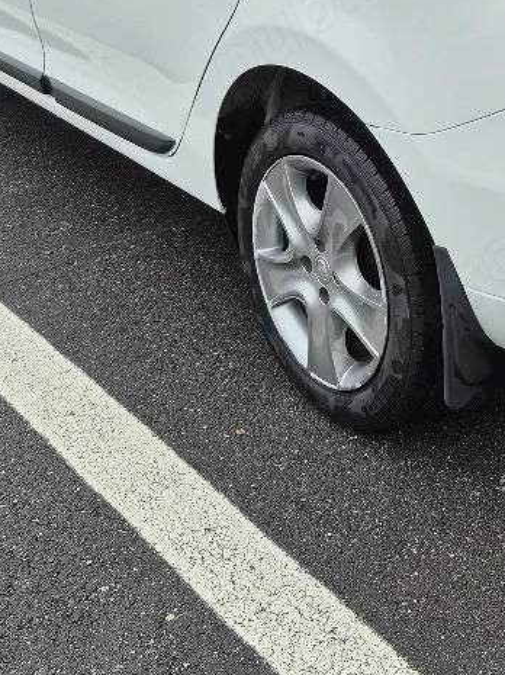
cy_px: 31
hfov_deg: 21.7
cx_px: 464
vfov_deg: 28.0
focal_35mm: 66
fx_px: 1286
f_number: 1.8
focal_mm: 5.4
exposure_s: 1/294
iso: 25
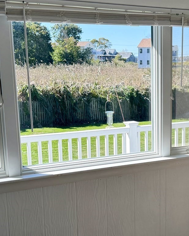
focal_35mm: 62
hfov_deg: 24.2
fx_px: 434
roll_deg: -0.3
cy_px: 152
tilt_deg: -12.3
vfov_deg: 30.3
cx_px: 152
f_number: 1.78
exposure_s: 1/1464
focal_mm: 6.76
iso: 100
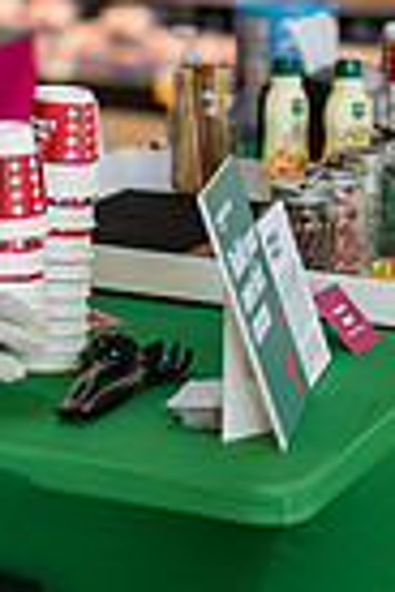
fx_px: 2682
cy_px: -219
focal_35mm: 163
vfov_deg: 12.2
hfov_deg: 8.2
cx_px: -219
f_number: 1.4
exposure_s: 1/640
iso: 800
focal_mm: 50
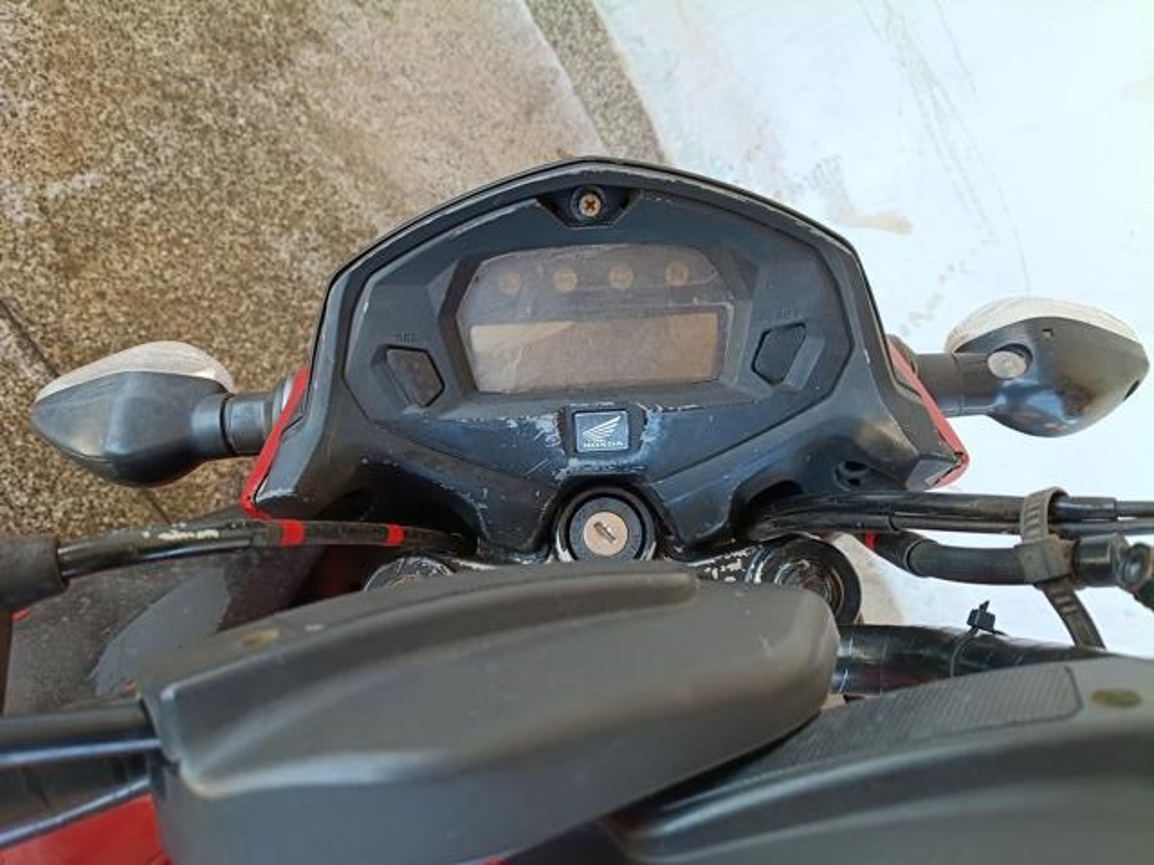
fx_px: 867
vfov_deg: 53.1
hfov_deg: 67.3
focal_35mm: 26
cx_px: 577
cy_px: 432
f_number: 1.8
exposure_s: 1/120
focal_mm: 4.81
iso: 220
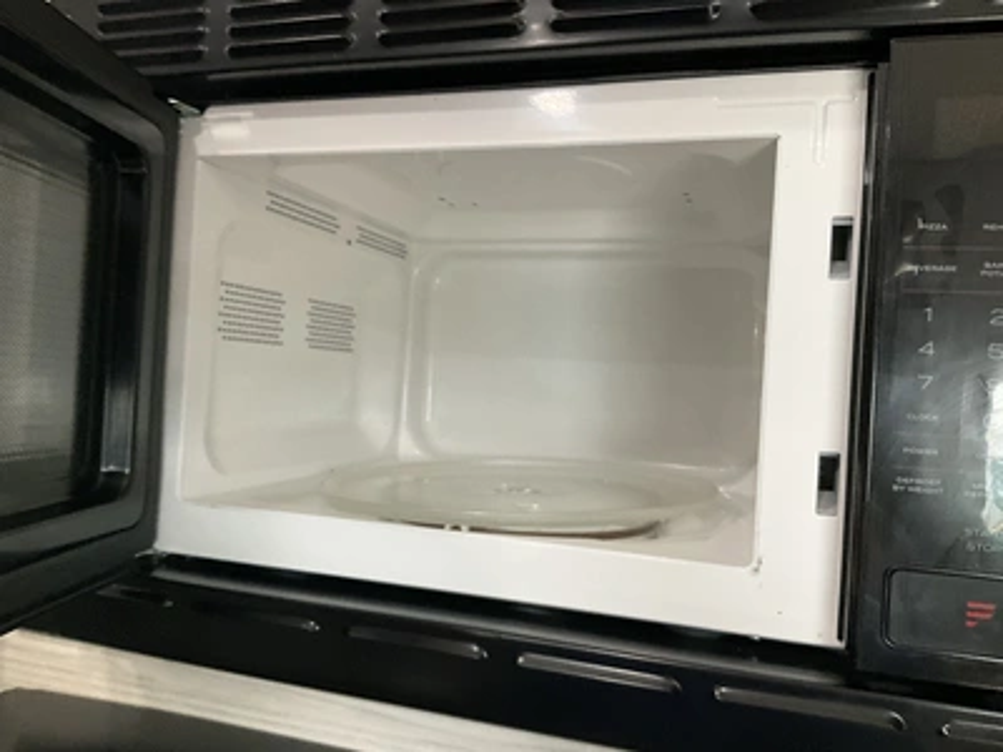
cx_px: 502
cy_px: 376
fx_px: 840
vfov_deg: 48.2
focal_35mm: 29
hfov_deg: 61.7
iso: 250
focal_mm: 3
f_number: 1.8
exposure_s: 1/60
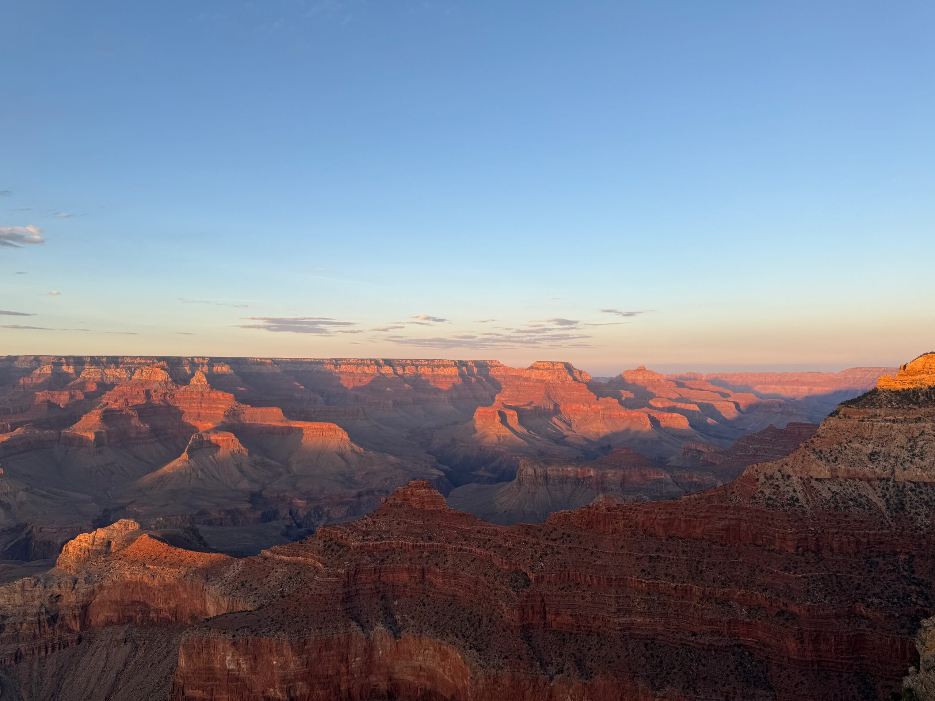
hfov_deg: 71.6
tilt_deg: +0.7
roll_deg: +0.2
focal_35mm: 24
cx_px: 468
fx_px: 648
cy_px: 350
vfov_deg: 56.8
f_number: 1.78
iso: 80
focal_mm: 6.76
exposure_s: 1/858
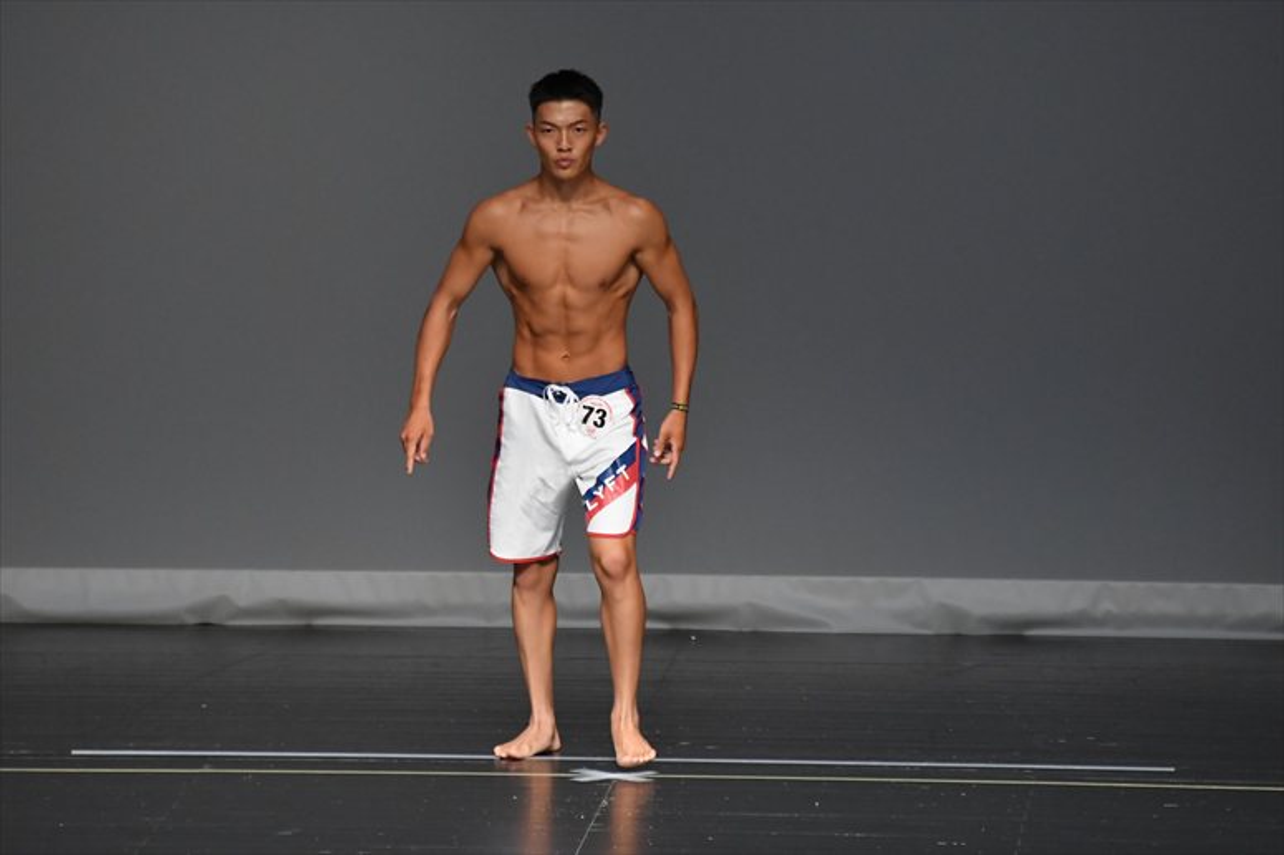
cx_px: 642
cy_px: 428
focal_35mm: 375
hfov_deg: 5.5
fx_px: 13369
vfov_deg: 3.7
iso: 3200
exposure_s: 1/400
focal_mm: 250
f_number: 5.6
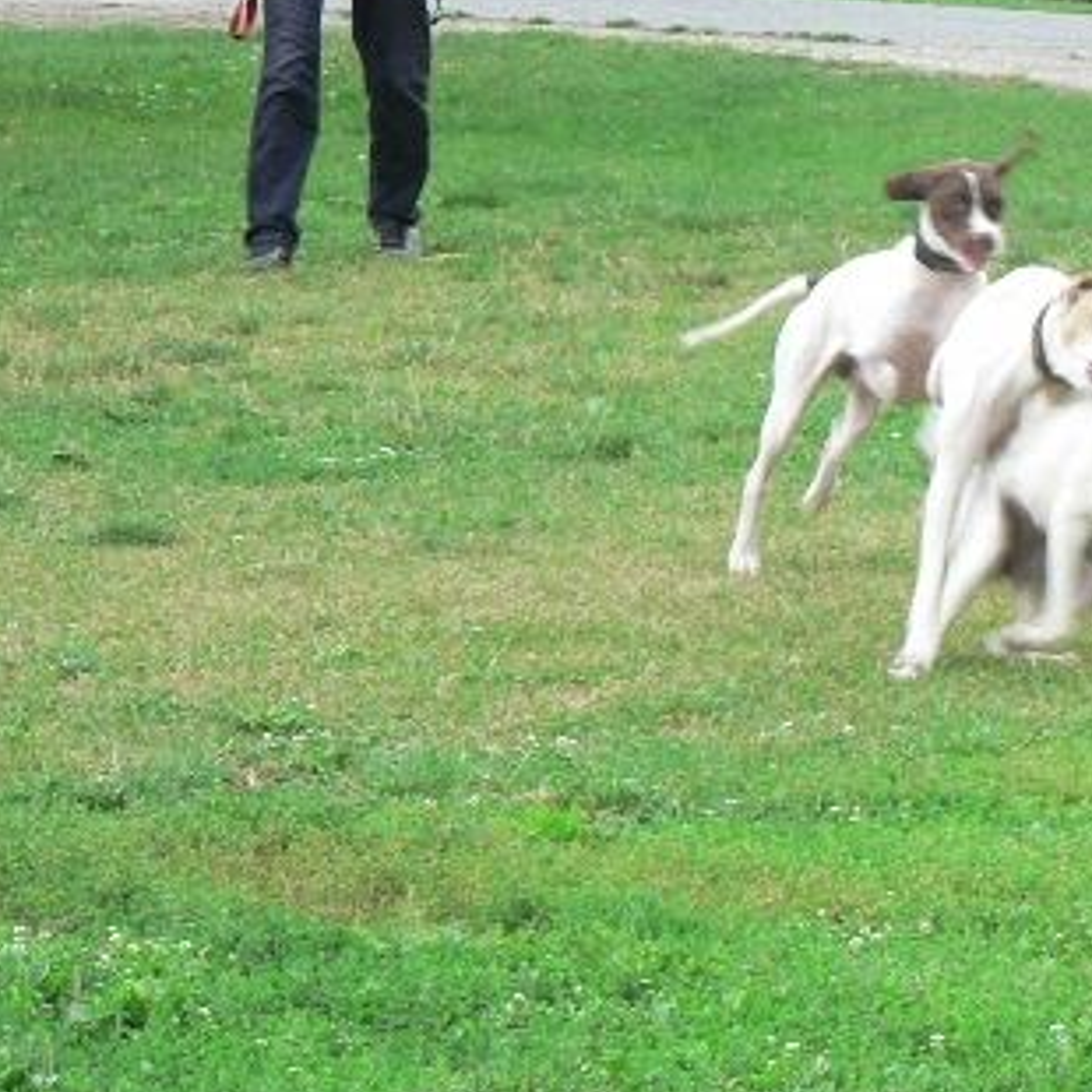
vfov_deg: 5.7
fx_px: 10957
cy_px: 398
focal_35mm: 307
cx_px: 1113
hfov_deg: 5.7
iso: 200
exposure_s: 1/50
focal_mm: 28
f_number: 3.3
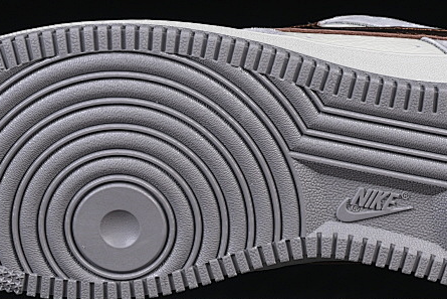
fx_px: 2260
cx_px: 270
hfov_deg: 11.3
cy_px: 81
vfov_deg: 7.5
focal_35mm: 182
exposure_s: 1/80
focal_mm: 50
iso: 160
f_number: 8
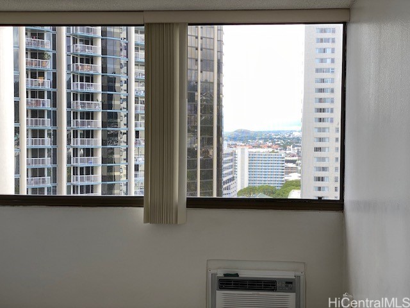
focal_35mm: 52
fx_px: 616
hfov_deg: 36.8
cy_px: 154
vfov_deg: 28.0
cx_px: 205
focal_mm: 6
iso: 20
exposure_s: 1/122
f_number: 2
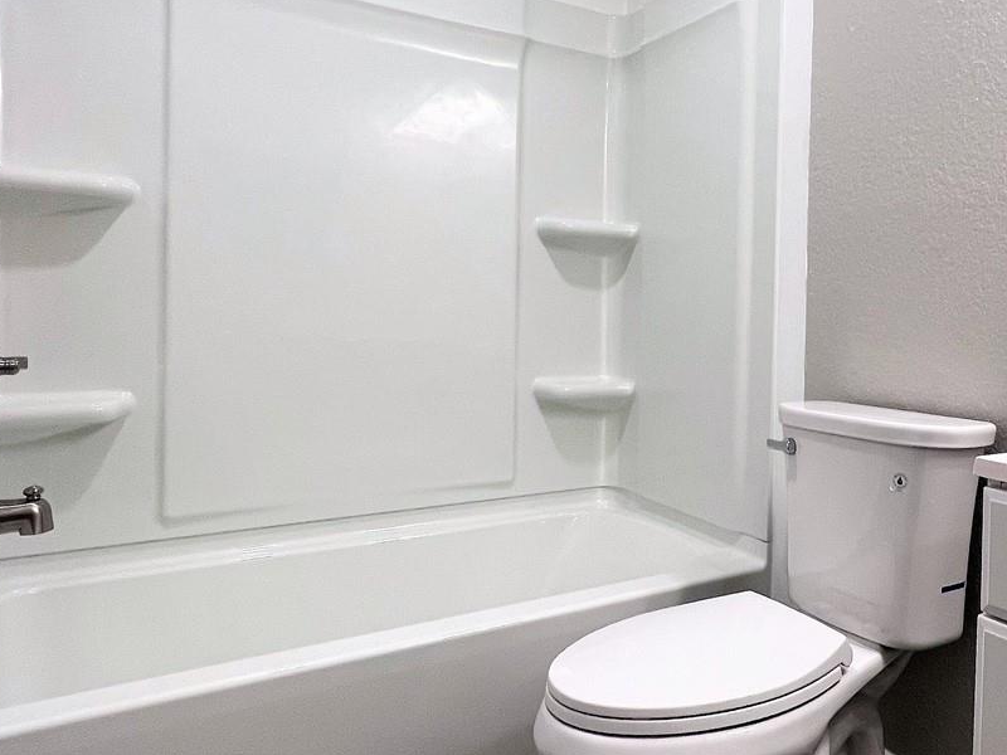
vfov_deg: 52.9
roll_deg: -0.7
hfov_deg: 64.2
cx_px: 726
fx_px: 756
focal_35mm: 26
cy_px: 325
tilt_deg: -1.2
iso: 125
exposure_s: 1/122
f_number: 1.8
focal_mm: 1.57
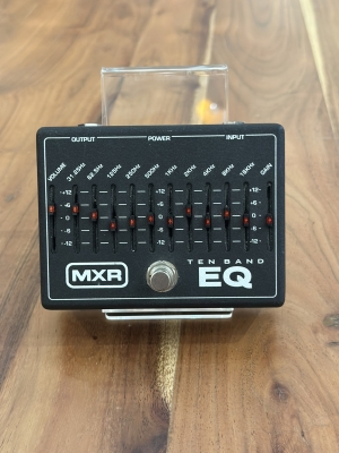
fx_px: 627
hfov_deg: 30.3
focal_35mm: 48
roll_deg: +0.3
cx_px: 170
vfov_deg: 39.7
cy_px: 226
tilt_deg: -33.9
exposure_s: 1/40
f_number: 1.78
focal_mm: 6.86
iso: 400
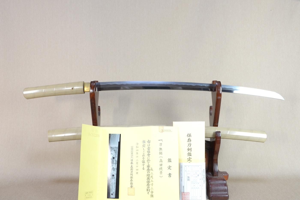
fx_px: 250
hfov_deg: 62.0
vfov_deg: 43.5
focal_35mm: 30
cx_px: 150
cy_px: 100
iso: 400
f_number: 11
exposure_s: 1/2
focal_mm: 20
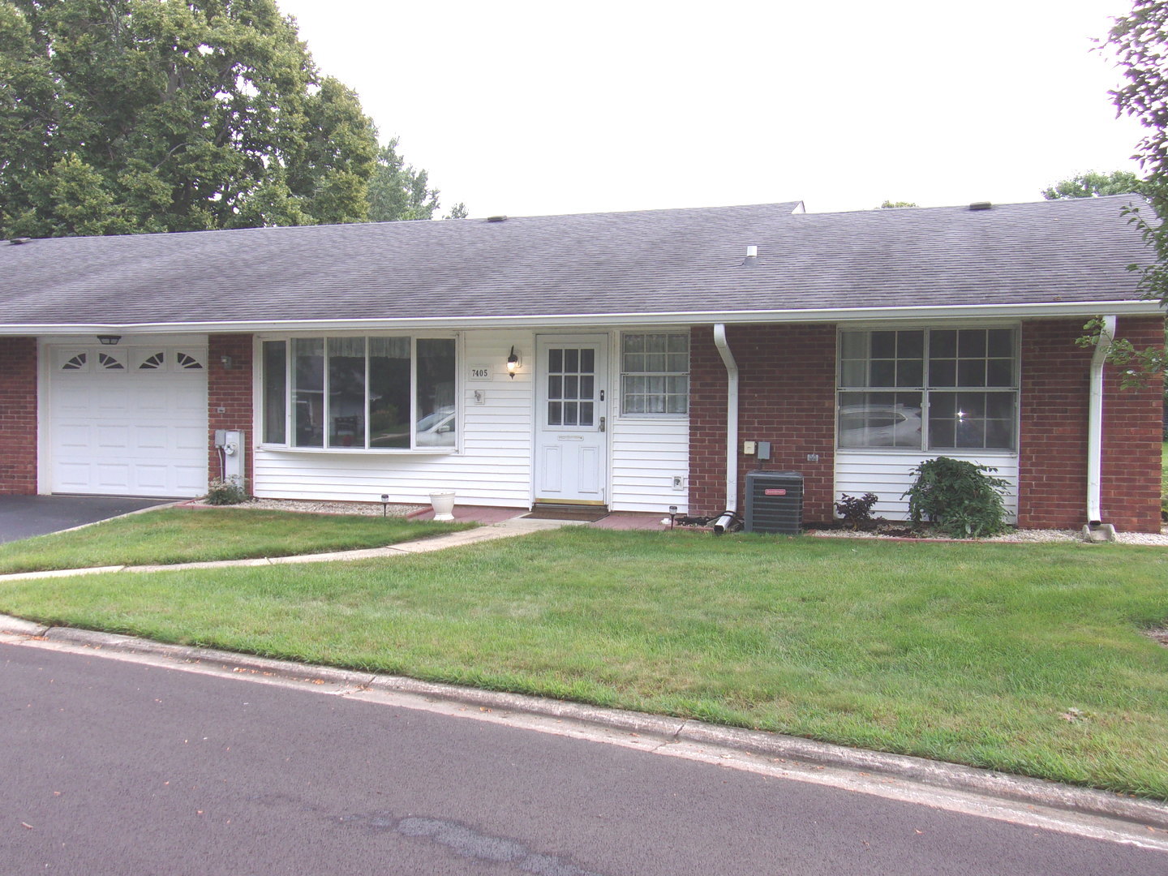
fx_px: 1147
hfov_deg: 54.0
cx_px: 584
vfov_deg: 41.8
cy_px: 438
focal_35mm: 34
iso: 80
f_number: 3.3
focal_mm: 6.1
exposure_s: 1/280
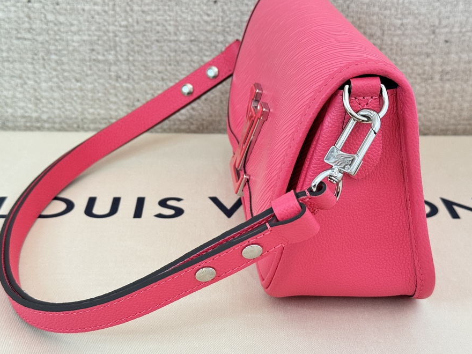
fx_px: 750
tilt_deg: -23.5
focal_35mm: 55
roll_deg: -0.3
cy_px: 179
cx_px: 233
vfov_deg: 26.6
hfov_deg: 34.9
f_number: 1.78
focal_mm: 6.86
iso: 250
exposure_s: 1/55
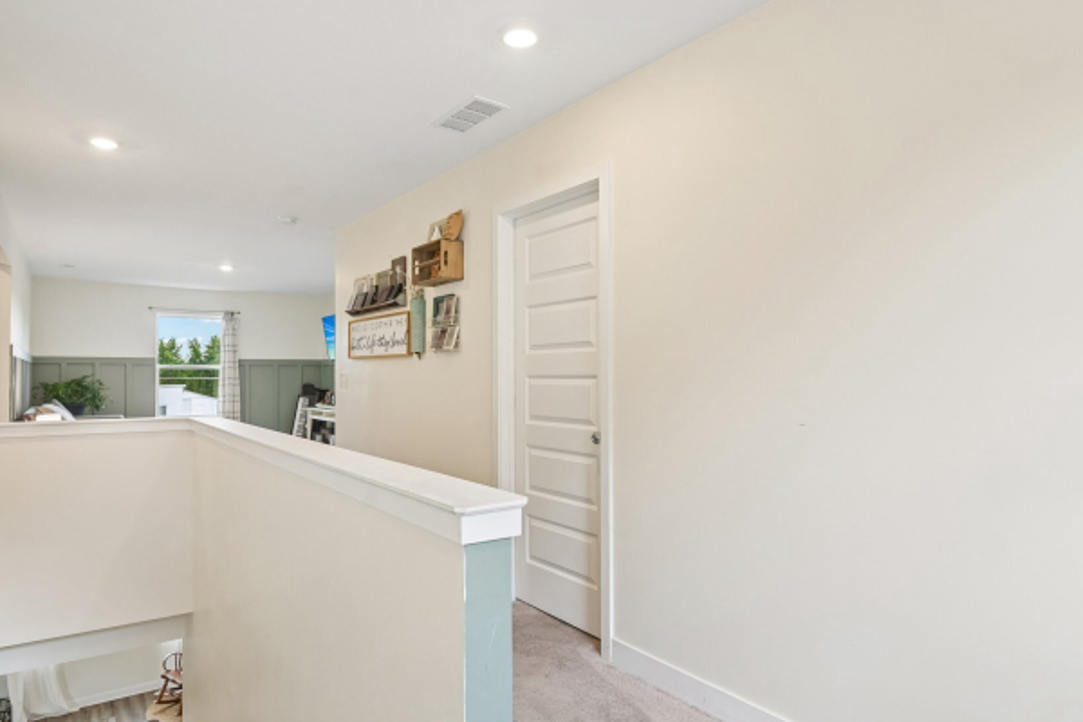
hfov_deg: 84.0
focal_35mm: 20
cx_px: 523
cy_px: 375
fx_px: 602
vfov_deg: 61.9
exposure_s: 1/15
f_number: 8
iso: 160
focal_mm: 16
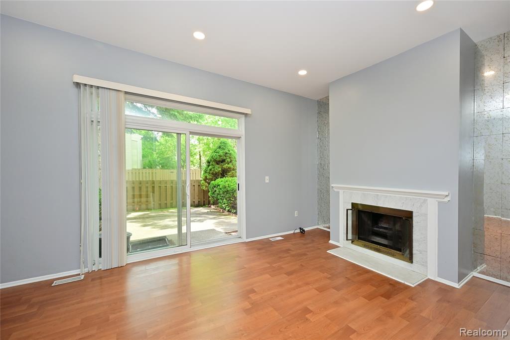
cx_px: 255
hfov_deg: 104.3
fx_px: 198
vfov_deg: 81.2
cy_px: 170
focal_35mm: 14
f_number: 9
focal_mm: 14
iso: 720
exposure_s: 1/60
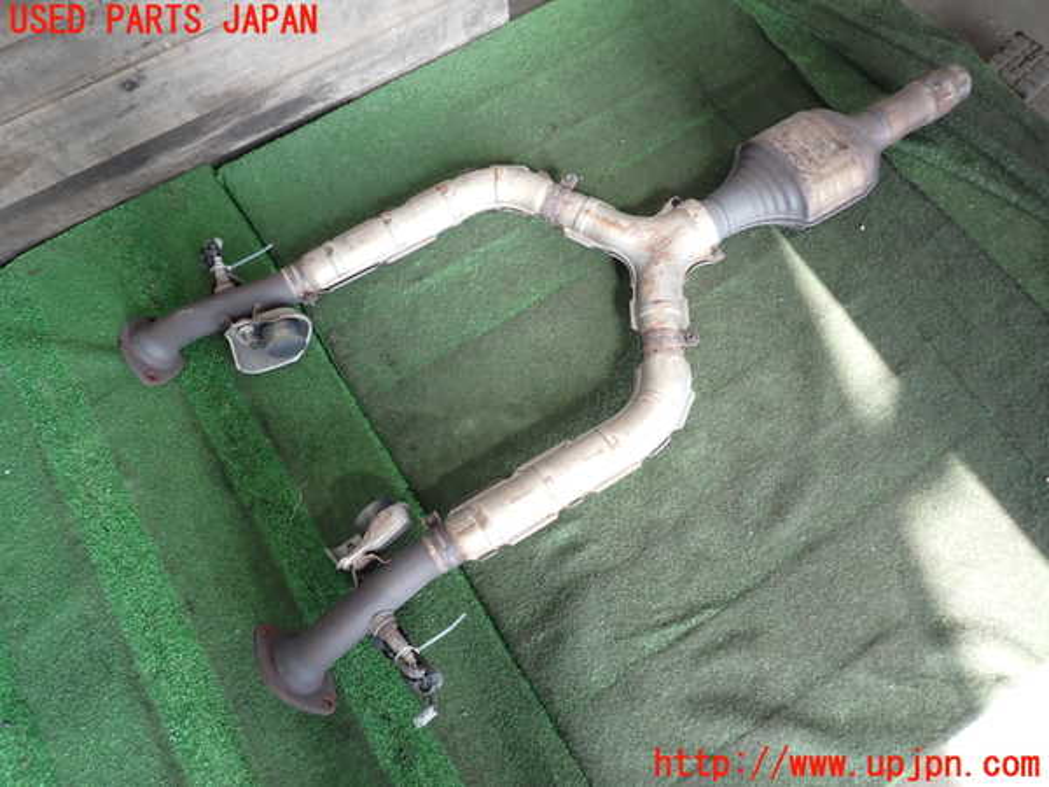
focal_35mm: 25
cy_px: 394
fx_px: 758
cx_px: 524
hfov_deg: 69.4
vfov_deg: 54.9
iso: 100
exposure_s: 1/60
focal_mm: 4.5
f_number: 2
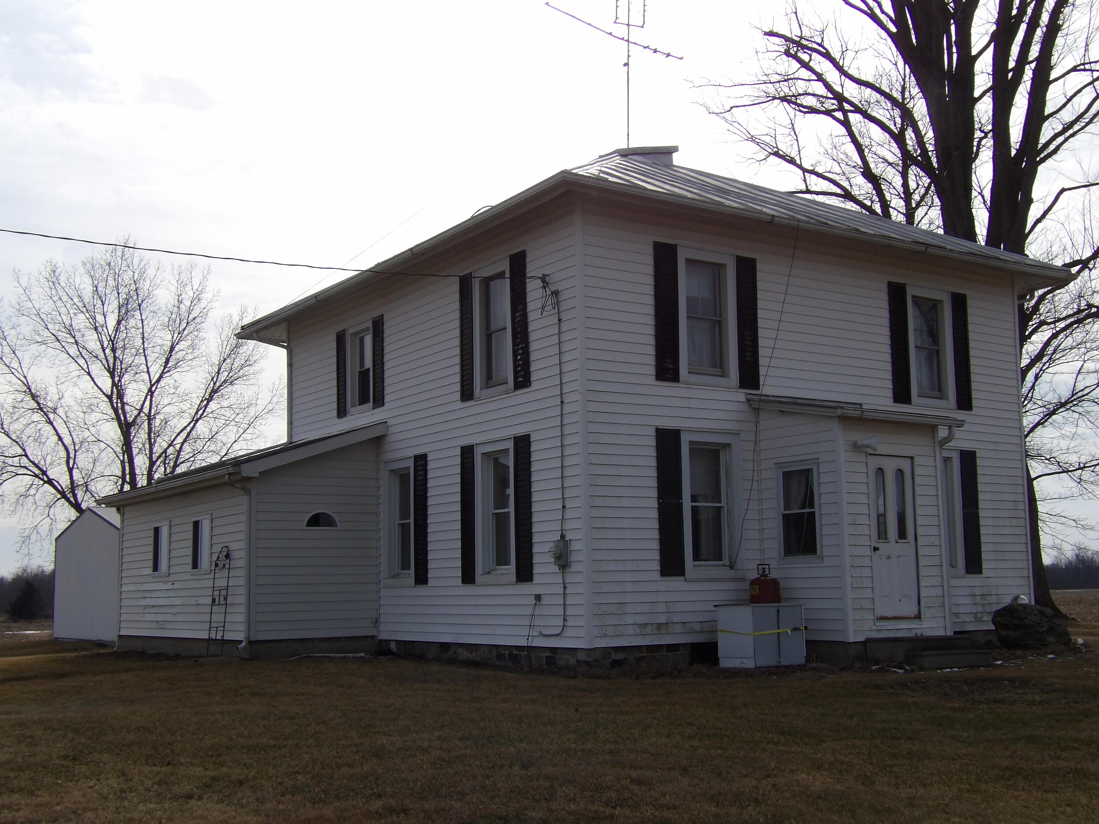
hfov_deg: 47.9
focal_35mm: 39
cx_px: 550
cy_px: 412
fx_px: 1238
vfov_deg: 36.8
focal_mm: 7
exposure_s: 1/810
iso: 100
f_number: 5.2
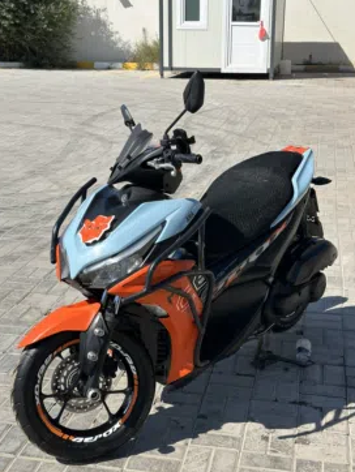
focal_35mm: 53
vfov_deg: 36.1
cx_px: 189
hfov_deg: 27.5
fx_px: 724
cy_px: 245
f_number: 1.78
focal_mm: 6.86
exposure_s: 1/4184
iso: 64
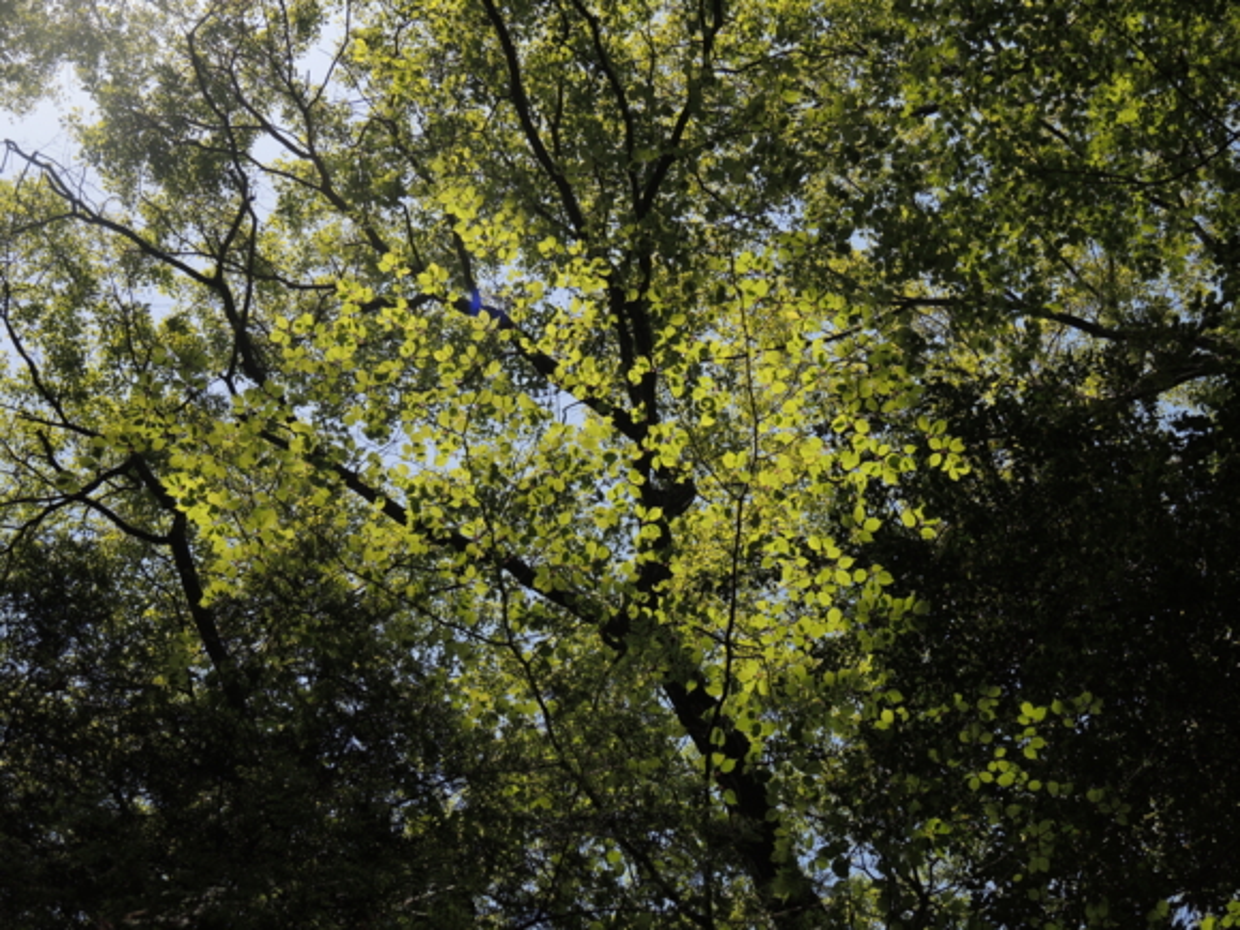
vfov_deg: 25.2
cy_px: 465
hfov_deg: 33.2
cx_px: 620
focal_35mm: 58
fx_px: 2078
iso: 100
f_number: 2.8
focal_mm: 12.5
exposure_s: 1/200
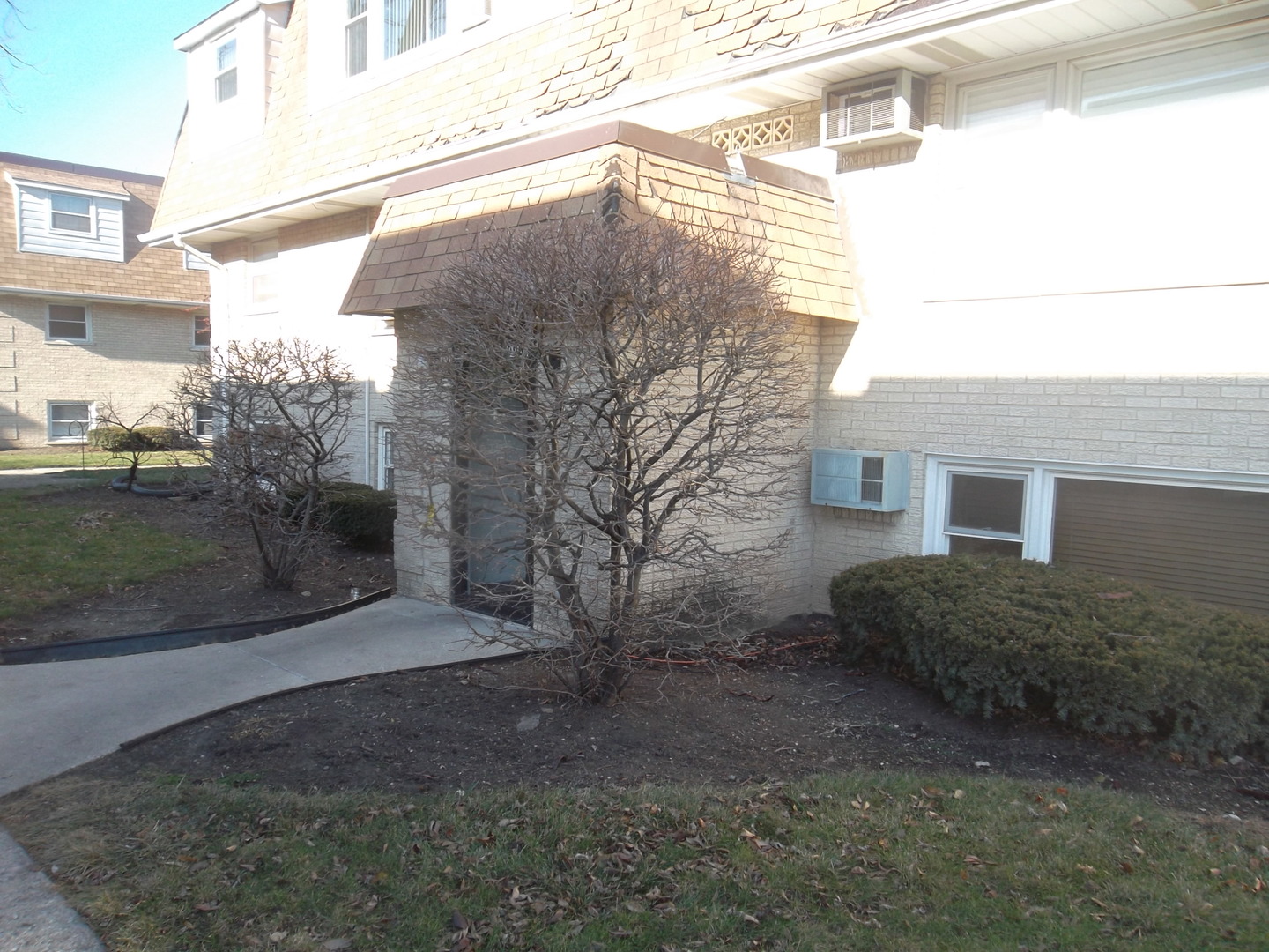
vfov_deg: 51.4
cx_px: 634
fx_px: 990
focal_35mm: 27
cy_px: 476
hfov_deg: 65.3
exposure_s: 1/170
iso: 80
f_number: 3.5
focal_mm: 4.9
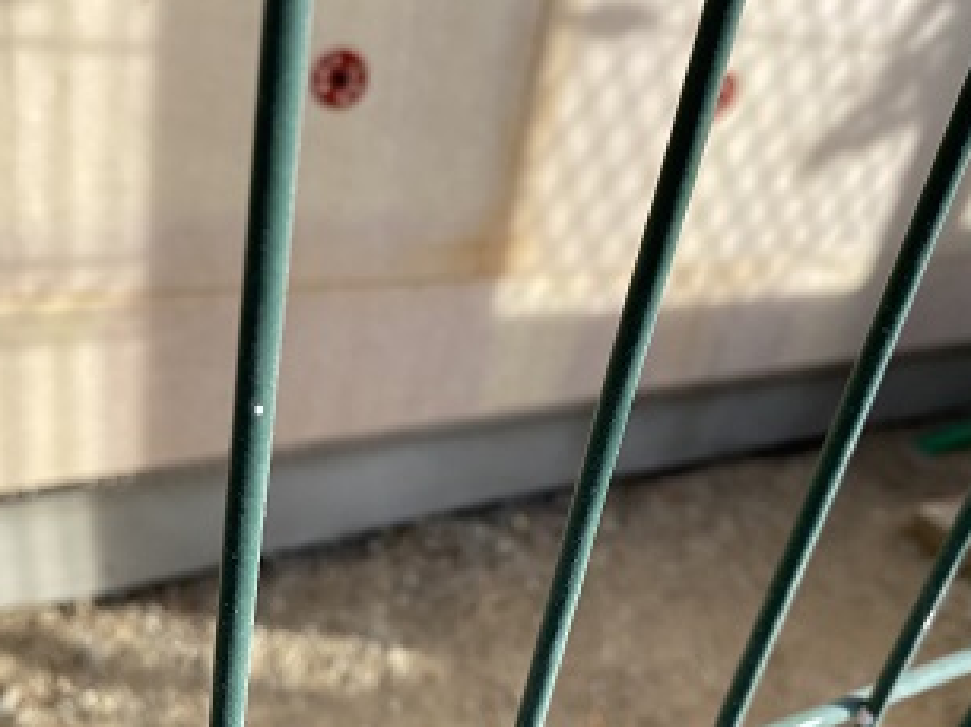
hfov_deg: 54.0
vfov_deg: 41.7
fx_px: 953
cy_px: 394
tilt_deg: -28.3
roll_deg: -11.1
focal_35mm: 34
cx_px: 454
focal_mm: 4.25
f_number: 1.8
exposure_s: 1/1025
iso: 32
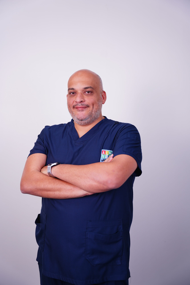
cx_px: 95
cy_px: 142
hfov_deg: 33.1
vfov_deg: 48.0
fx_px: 320
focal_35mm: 40
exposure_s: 1/125
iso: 100
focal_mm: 40.4
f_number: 2.8
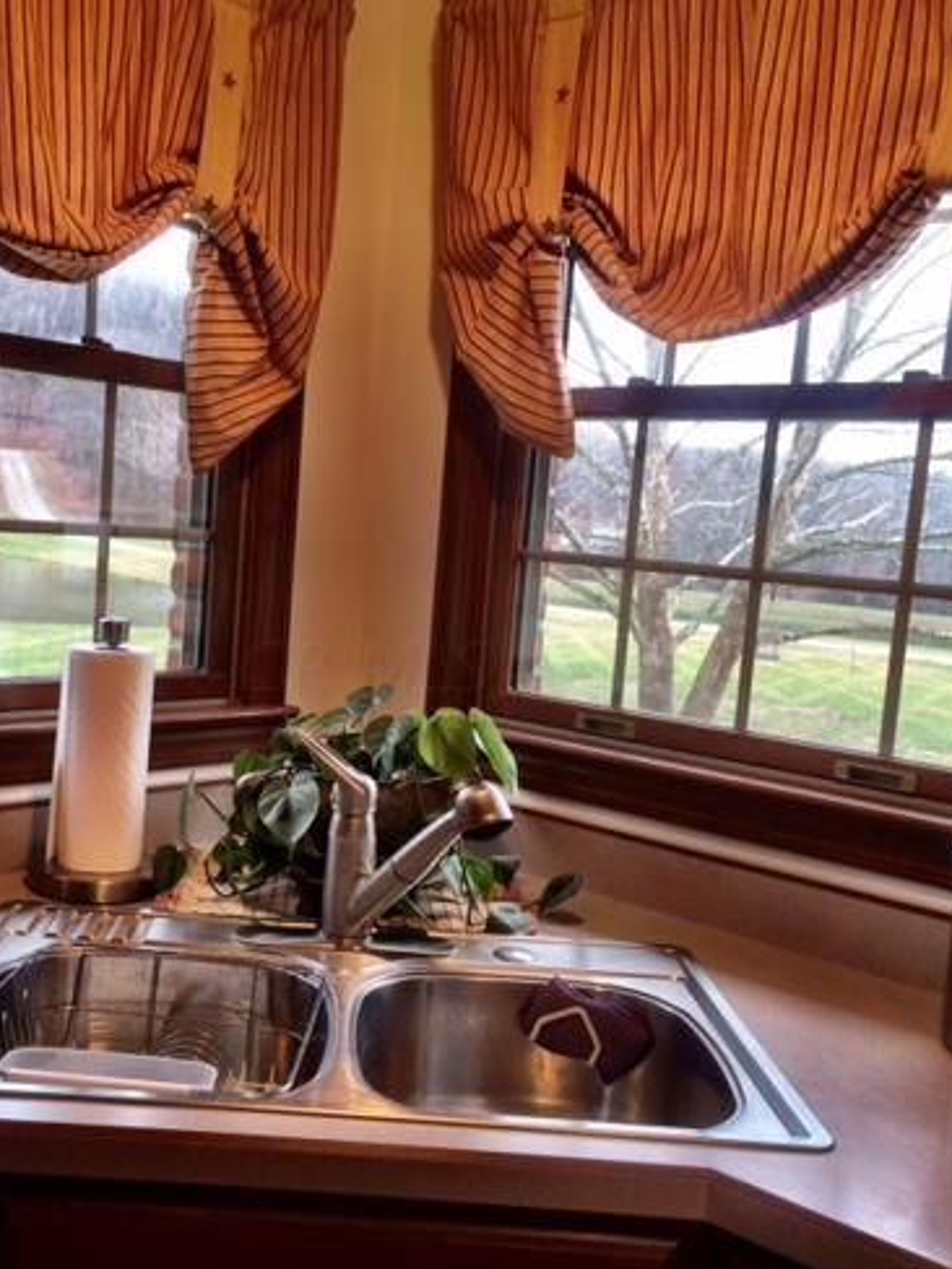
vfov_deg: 49.0
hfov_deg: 37.5
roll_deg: -4.2
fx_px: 1393
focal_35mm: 38
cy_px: 666
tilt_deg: -6.1
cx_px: 364
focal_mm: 4.15
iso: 32
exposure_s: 1/30
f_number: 2.2
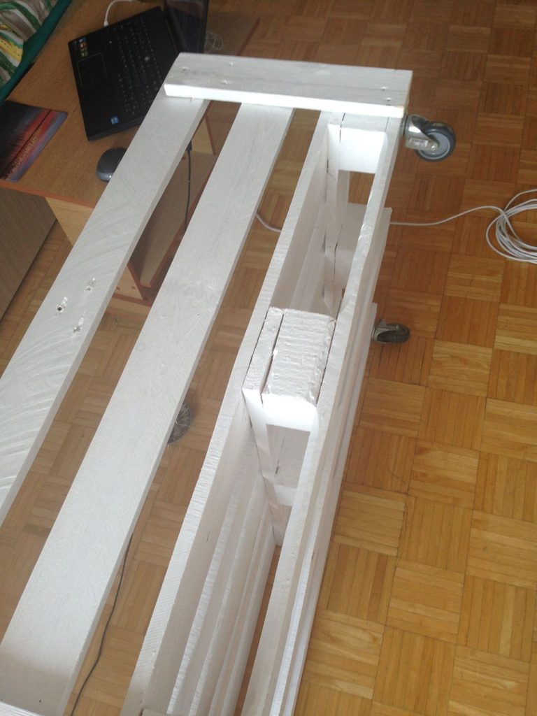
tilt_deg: -56.8
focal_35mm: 33
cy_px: 358
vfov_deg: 55.4
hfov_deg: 42.9
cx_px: 268
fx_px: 683
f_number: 2.4
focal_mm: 4.12
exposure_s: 1/40
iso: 50
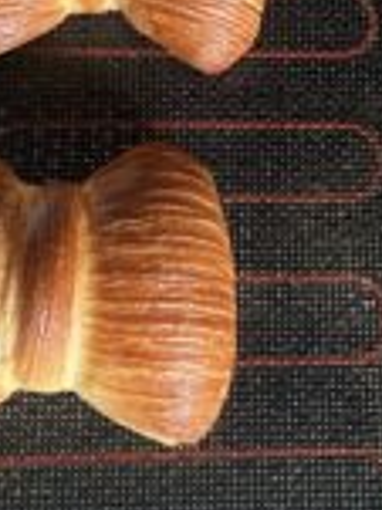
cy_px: 74
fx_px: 1267
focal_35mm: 86
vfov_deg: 22.3
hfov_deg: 16.9
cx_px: 336
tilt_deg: -63.2
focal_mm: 4.25
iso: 500
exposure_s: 1/50
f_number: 1.8
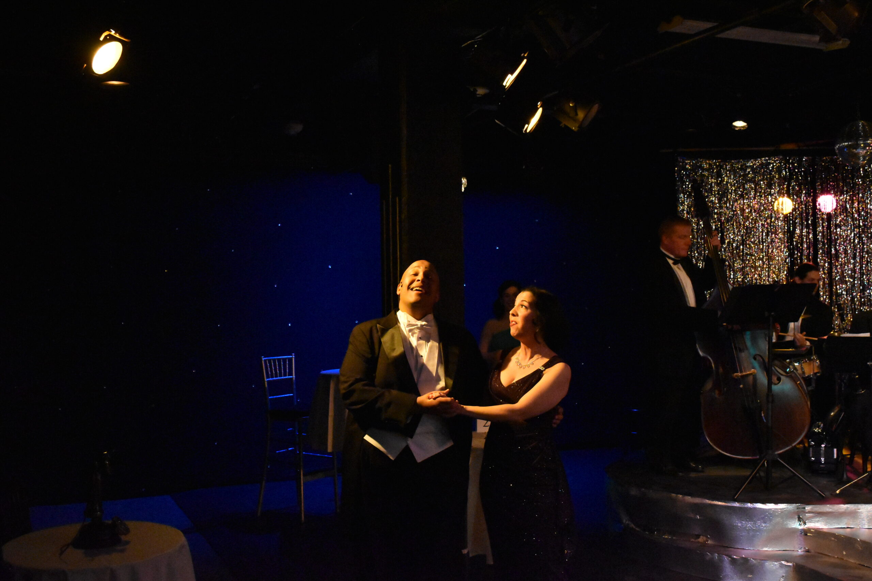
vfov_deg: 34.2
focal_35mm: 39
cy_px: 290
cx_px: 436
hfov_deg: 49.6
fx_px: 945
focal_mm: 26
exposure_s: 1/250
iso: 10000
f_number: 7.1
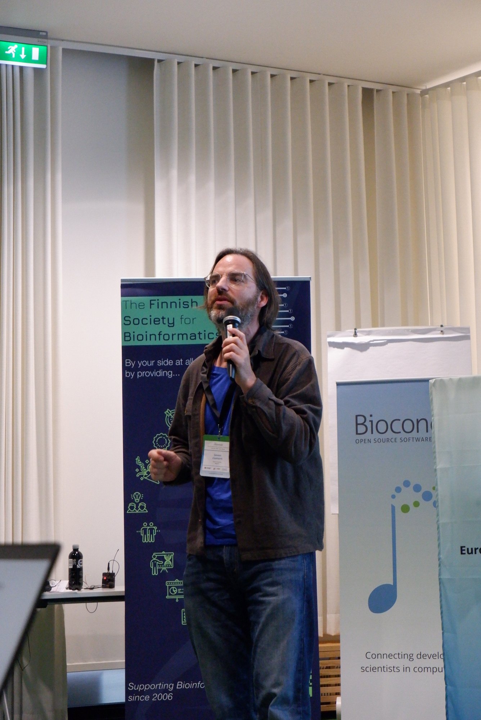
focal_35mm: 68
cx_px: 240
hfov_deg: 20.0
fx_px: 1361
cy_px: 360
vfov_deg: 29.6
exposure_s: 1/125
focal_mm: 45
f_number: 5.6
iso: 6400
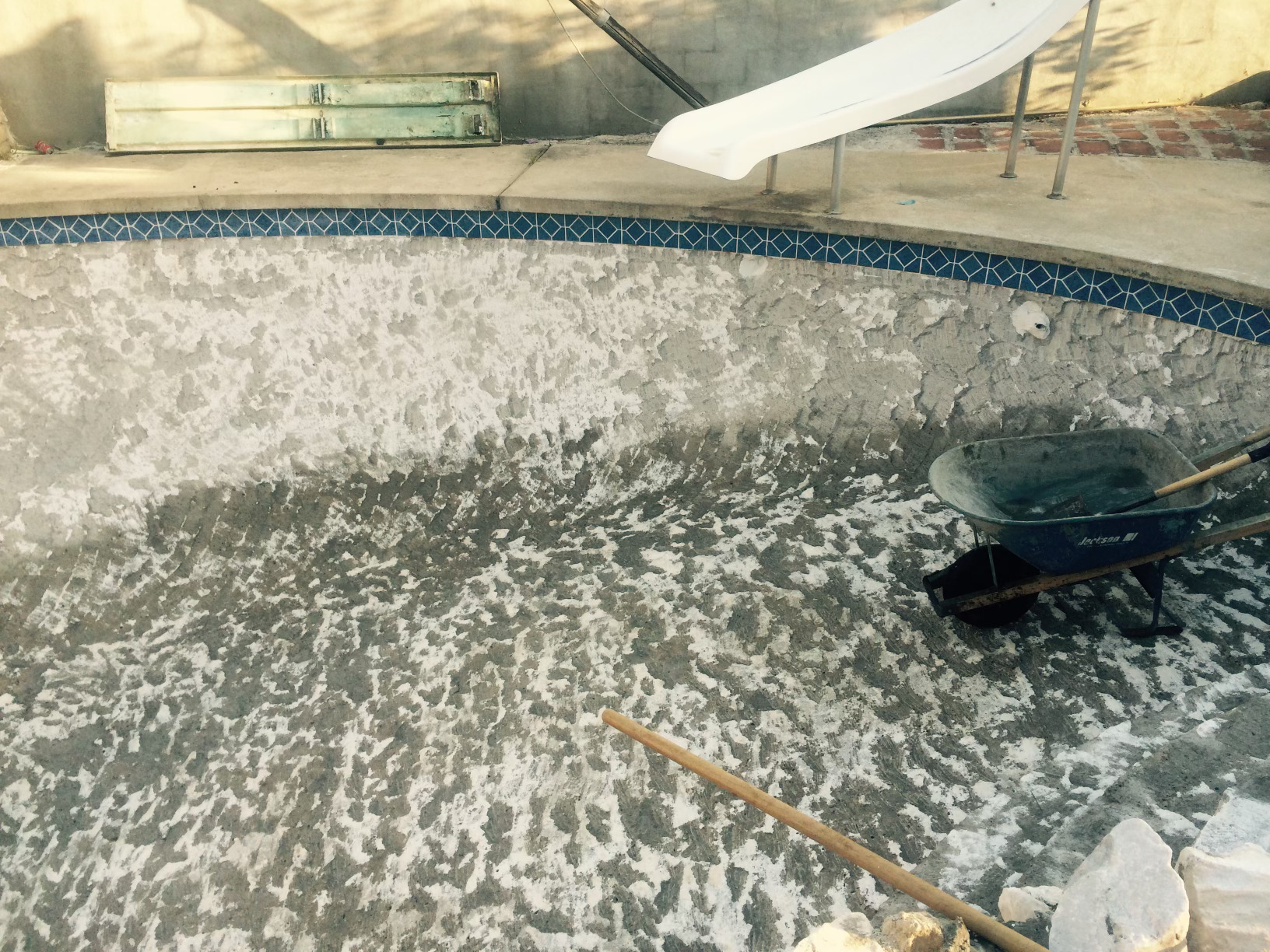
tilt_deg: -29.8
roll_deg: +0.2
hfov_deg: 61.7
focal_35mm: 29
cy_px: 476
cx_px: 635
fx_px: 1064
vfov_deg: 48.2
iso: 32
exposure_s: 1/331
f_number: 2.2
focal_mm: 4.15
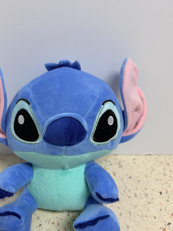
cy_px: 138
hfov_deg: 42.4
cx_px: 59
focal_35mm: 33
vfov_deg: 55.0
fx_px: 220
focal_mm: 6.76
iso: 160
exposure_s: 1/60
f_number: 1.78
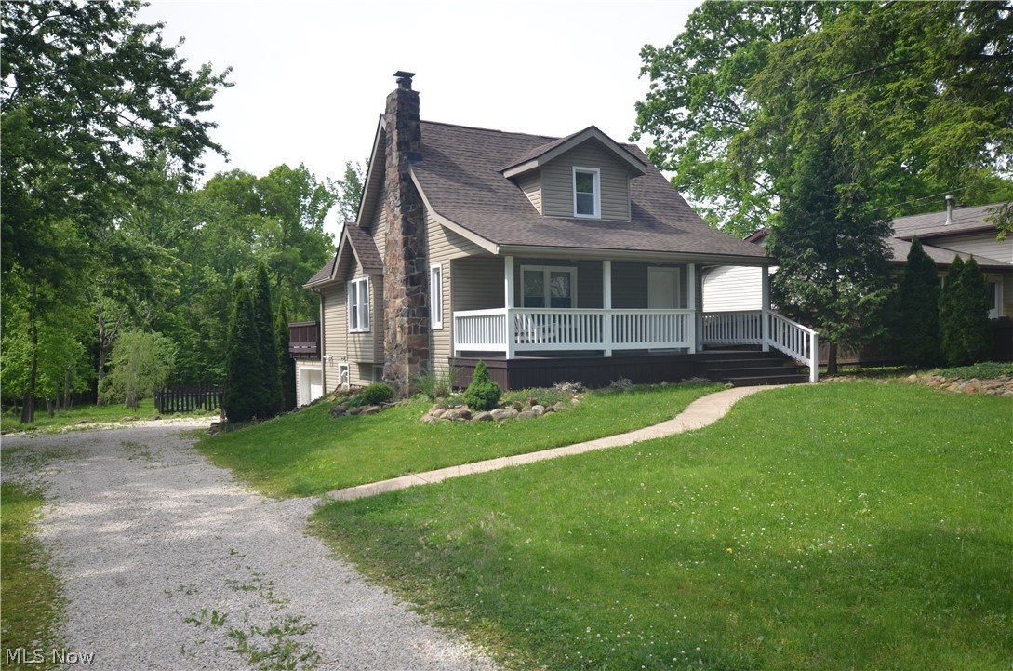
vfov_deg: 43.4
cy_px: 336
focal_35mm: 30
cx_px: 506
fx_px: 842
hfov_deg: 62.0
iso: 200
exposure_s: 1/250
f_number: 8
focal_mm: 20
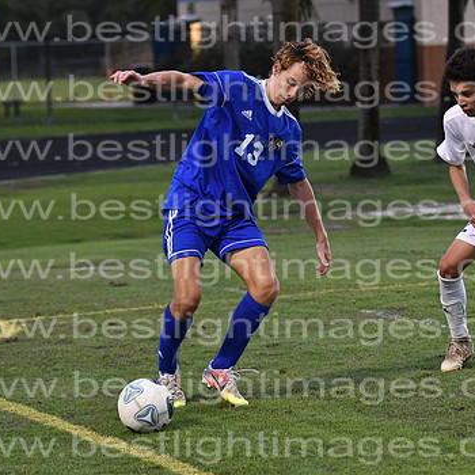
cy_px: 240
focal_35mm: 180
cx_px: 250
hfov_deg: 9.7
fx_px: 2790
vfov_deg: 9.7
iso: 3200
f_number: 3.2
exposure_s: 1/800
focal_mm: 85
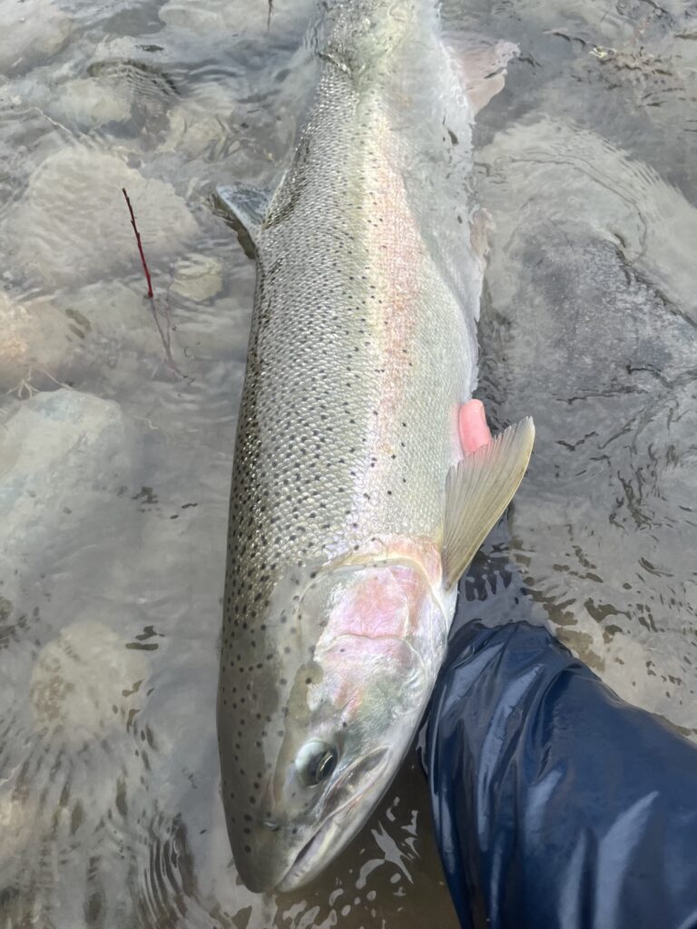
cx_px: 348
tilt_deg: -66.1
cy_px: 464
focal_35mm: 26
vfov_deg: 67.3
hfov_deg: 53.1
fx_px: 698
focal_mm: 5.1
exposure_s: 1/239
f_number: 1.6
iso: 40
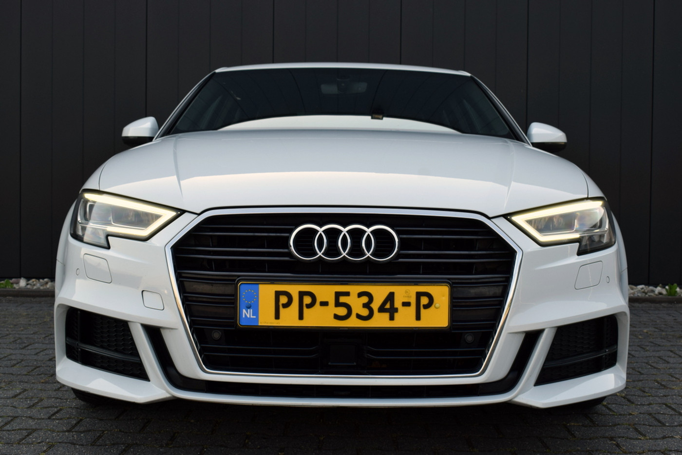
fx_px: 852
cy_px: 228
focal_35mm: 45
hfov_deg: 43.6
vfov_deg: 29.9
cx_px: 341
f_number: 8
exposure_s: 1/250
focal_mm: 30
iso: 220
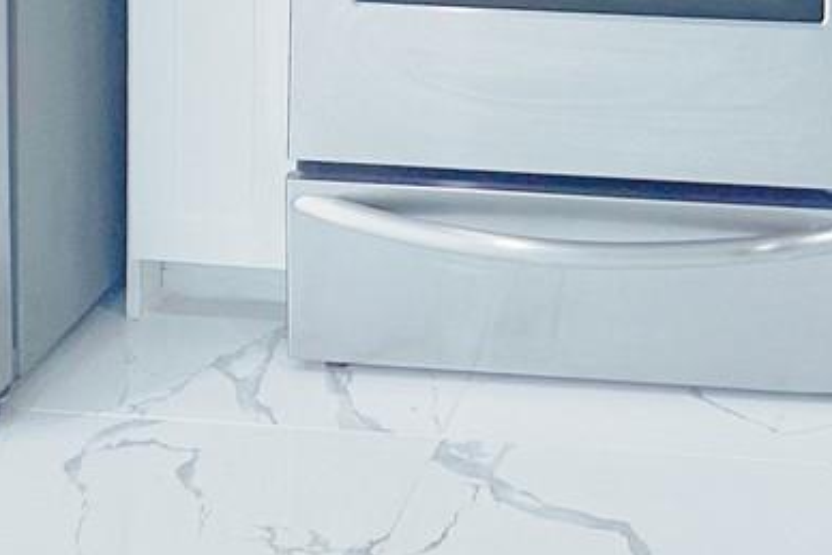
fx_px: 1387
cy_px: -536
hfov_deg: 30.9
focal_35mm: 60
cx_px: 836
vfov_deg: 17.1
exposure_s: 1/120
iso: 100
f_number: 2.2
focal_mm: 2.22
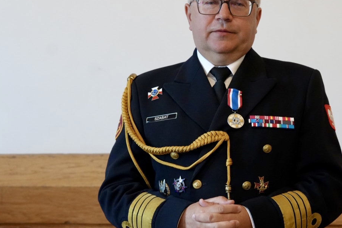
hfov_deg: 13.6
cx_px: 209
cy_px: 108
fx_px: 1435
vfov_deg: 9.1
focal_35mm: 151
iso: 6400
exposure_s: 1/160
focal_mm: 85
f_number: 4
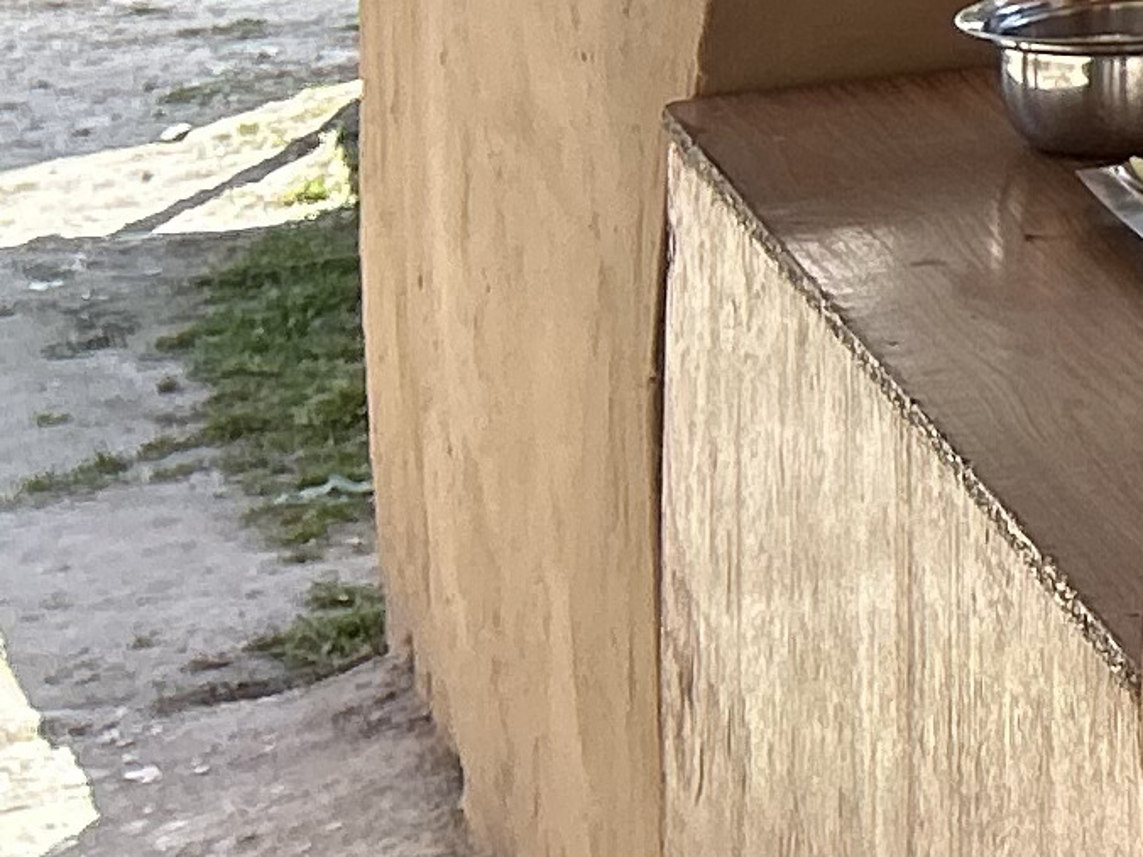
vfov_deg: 8.9
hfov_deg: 9.8
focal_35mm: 155
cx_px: 3395
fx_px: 5118
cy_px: -989
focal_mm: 5.7
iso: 50
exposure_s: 1/461
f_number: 1.5
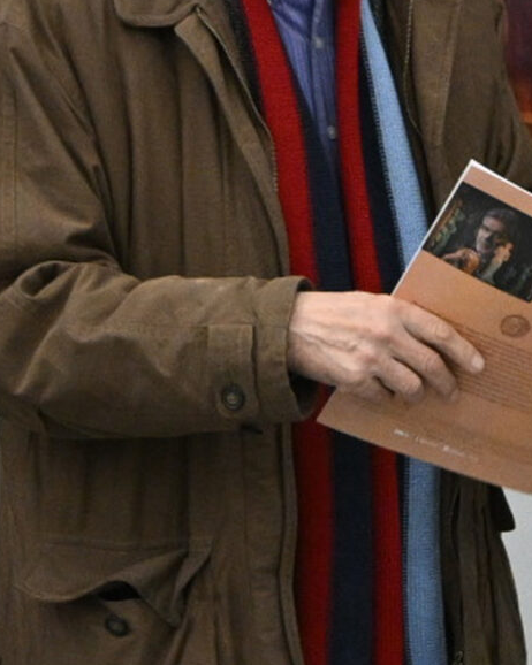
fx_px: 6144
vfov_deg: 6.2
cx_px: 1173
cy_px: 141
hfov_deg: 4.9
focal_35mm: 312
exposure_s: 1/400
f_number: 4
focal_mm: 50
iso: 3200
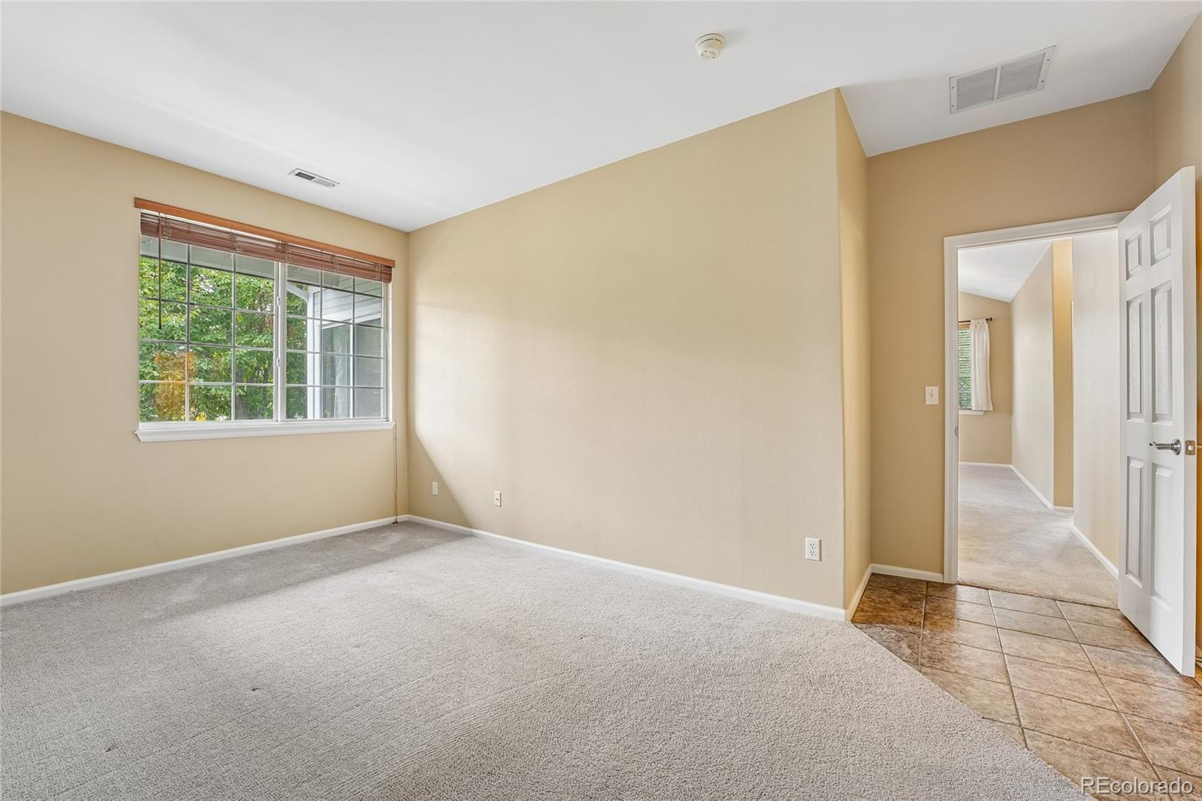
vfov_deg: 78.8
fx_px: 487
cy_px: 400
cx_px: 601
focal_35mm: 15
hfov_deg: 101.9
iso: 400
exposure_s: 1/6
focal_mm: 14.6
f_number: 8
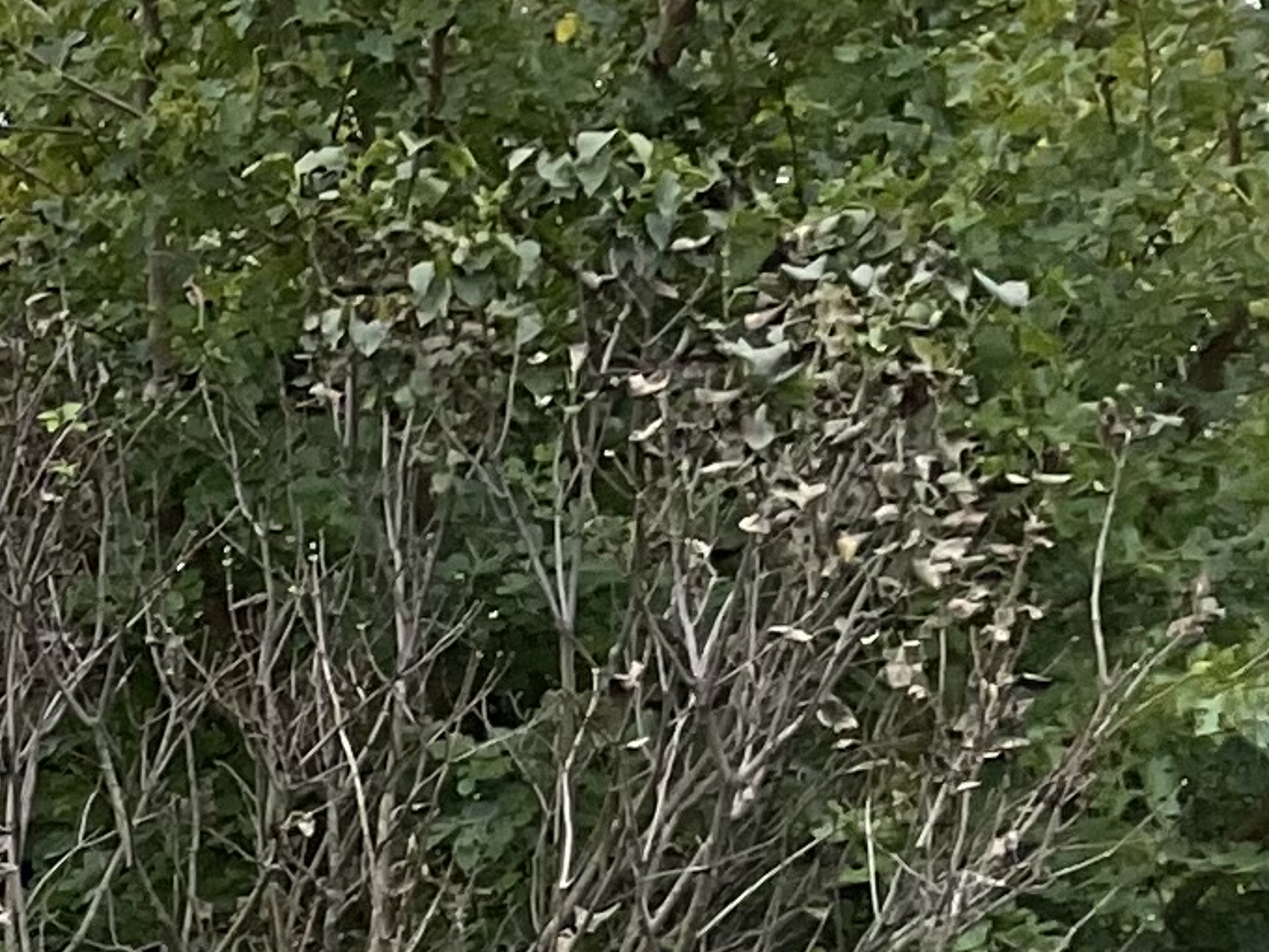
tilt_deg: -5.7
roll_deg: +0.2
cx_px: -1834
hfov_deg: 10.0
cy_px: 1854
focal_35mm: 172
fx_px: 6305
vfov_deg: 8.2
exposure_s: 1/391
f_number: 1.8
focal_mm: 3
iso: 16
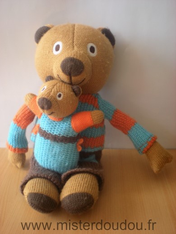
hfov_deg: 37.7
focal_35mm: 38
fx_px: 258
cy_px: 117
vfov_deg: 49.0
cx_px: 88
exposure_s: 1/62.1
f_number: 3.1
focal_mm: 6.3
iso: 108
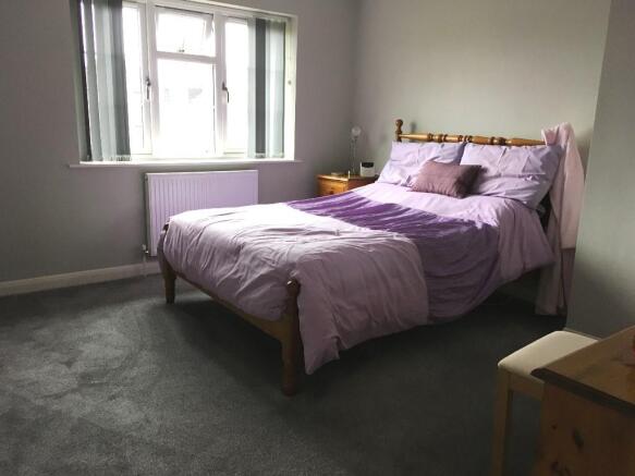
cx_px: 318
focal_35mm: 29
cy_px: 238
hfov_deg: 61.7
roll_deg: -0.9
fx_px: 532
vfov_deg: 48.2
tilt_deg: -15.0
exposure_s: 1/33
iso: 80
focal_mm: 4.15
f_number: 2.2
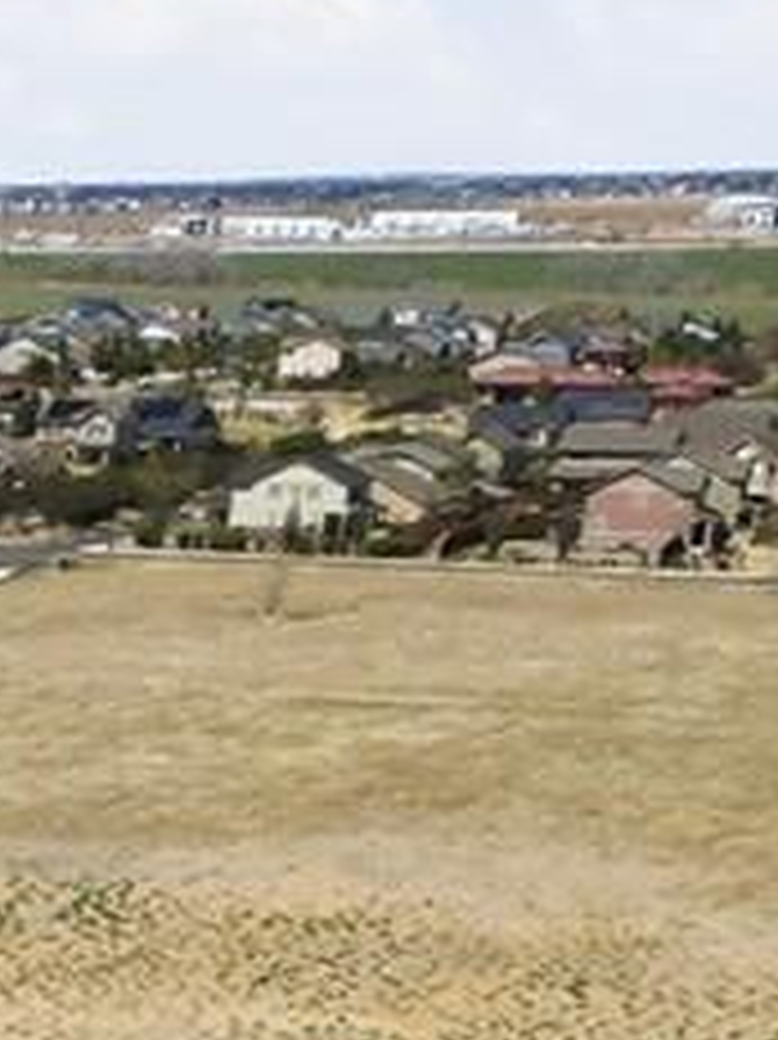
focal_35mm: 166
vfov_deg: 11.1
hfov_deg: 7.7
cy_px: 1855
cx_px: -1655
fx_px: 4979
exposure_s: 1/3200
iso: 100
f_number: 1.7
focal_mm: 6.7
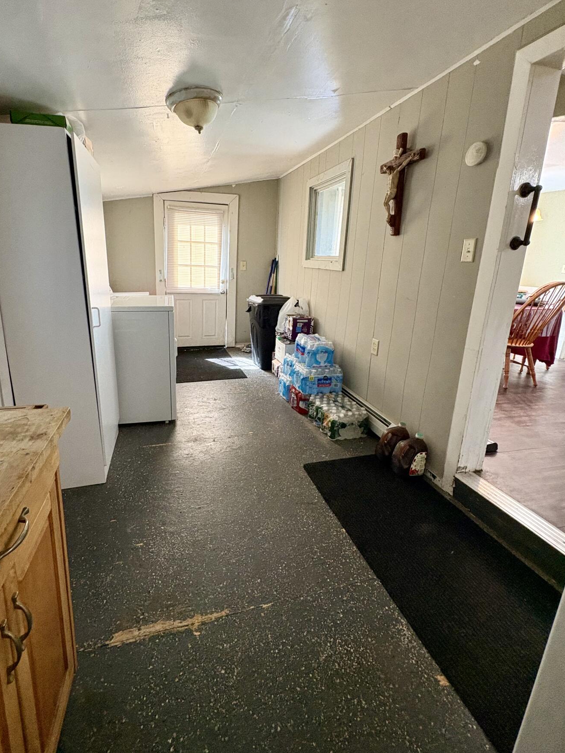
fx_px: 348
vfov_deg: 94.2
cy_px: 341
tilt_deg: -12.9
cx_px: 251
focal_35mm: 16
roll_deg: -1.8
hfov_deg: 77.8
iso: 400
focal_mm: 2.22
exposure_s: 1/60
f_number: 2.2
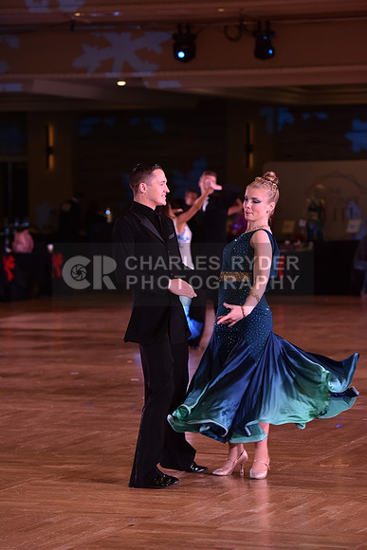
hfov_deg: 10.2
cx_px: 184
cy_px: 275
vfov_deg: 15.2
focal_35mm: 135
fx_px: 2063
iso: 1250
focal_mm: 135
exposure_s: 1/250
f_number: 4
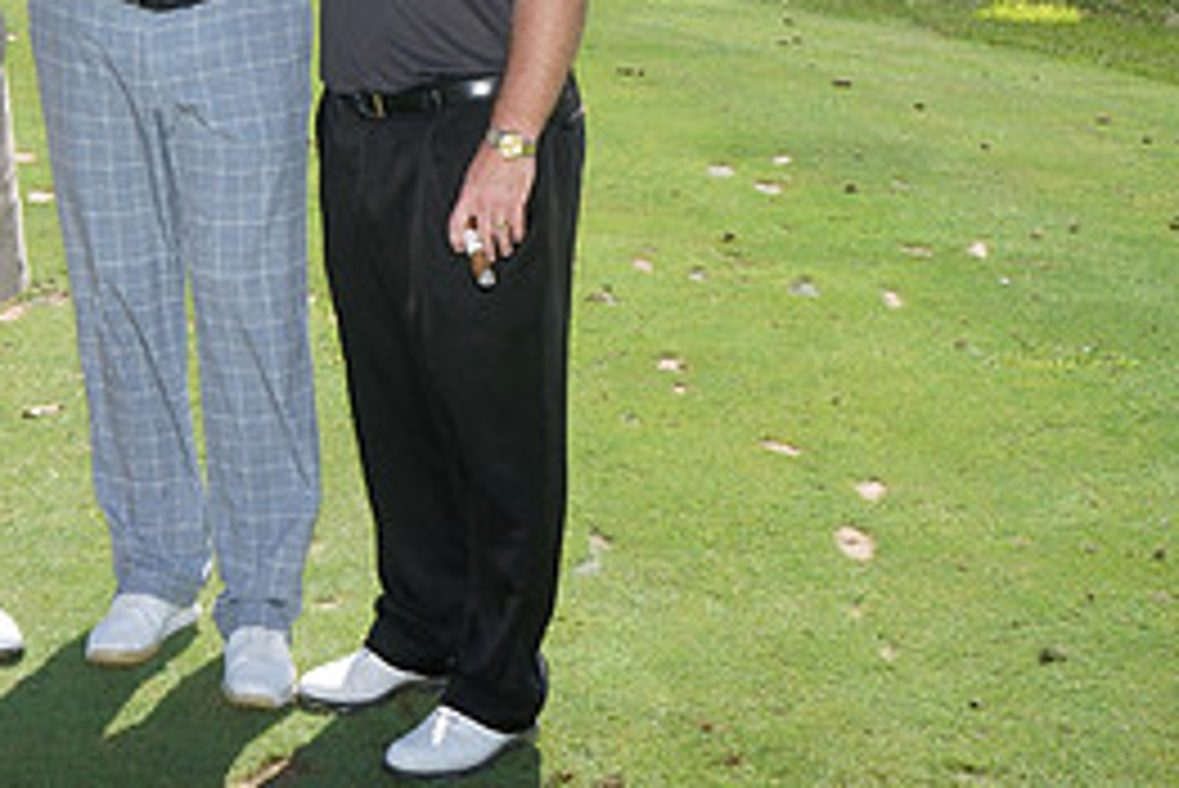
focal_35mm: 82
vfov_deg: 16.4
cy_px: 38
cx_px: 220
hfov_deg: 24.3
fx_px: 2687
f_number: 18
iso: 800
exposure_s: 1/250
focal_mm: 37
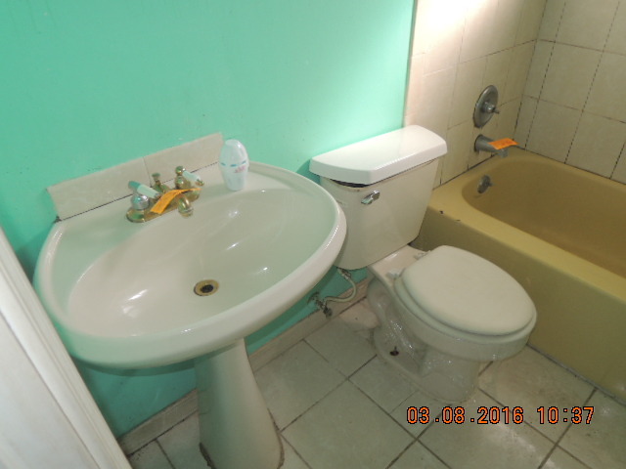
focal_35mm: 24
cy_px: 234
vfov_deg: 56.8
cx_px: 313
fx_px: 434
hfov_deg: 71.6
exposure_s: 1/80
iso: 100
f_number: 1.8
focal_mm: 4.3
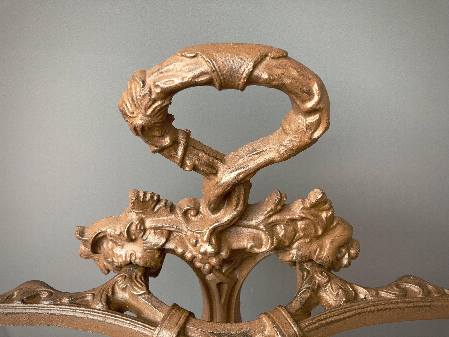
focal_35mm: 28
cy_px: 168
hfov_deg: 63.4
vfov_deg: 49.7
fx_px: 363
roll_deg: -1.9
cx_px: 224
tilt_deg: -35.9
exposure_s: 1/60
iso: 100
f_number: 1.8
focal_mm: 3.99
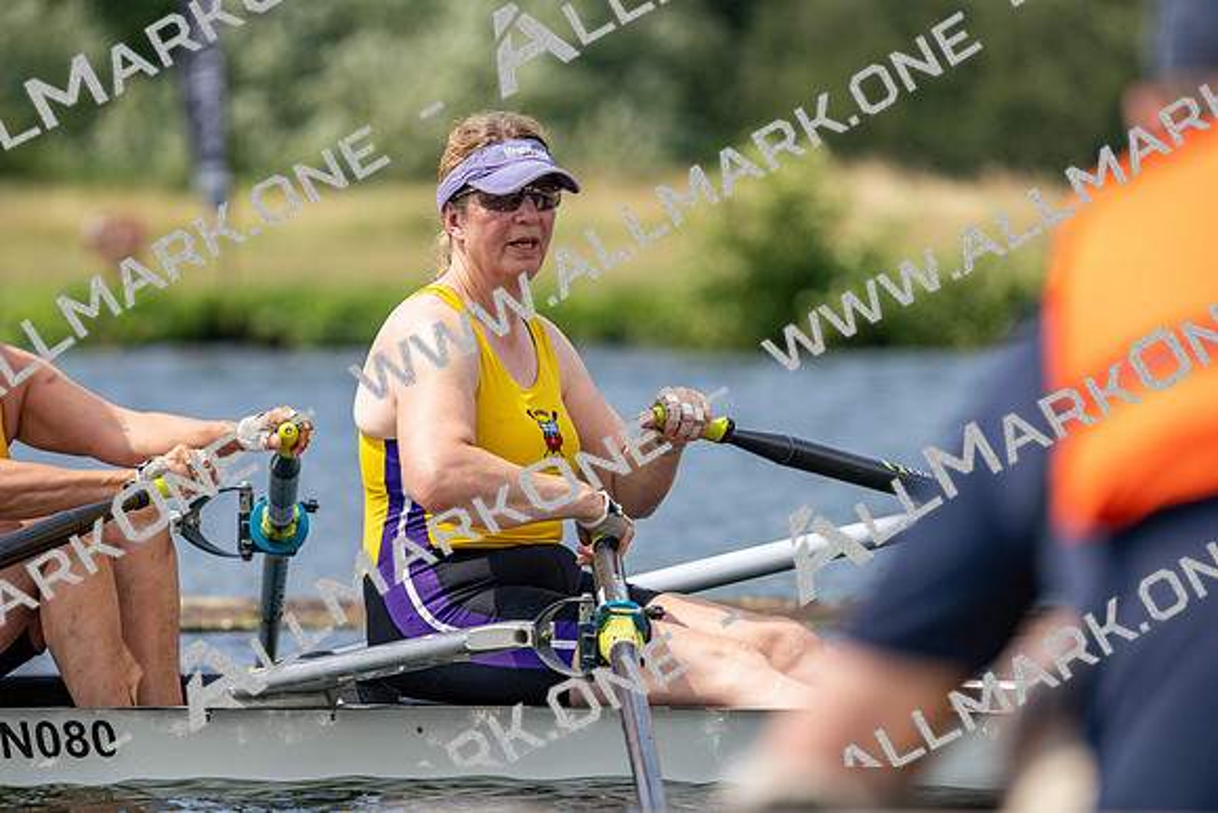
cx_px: 609
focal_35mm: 371
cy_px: 406
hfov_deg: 5.6
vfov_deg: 3.7
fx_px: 12555
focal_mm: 371
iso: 250
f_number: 6.3
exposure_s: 1/1600
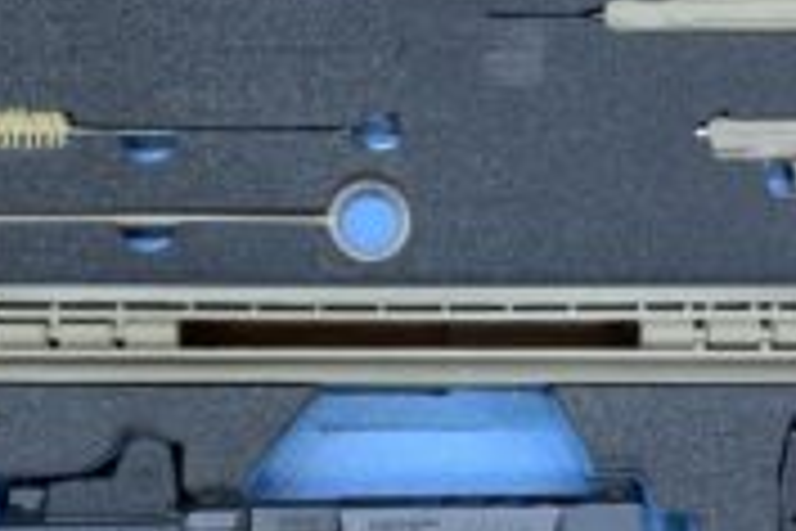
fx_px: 1349
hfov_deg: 32.9
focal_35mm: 61
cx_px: 396
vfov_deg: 22.1
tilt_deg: -87.4
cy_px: 400
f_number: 1.8
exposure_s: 1/50
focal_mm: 4.25
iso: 250
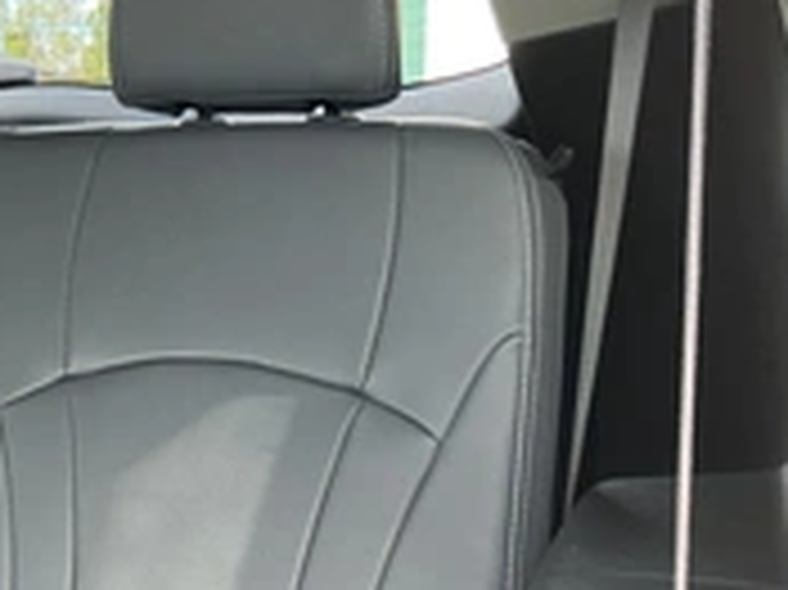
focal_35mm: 64
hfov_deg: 27.6
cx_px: -86
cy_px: 302
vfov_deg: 22.9
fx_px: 1456
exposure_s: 1/73
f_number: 1.8
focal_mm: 3
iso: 64
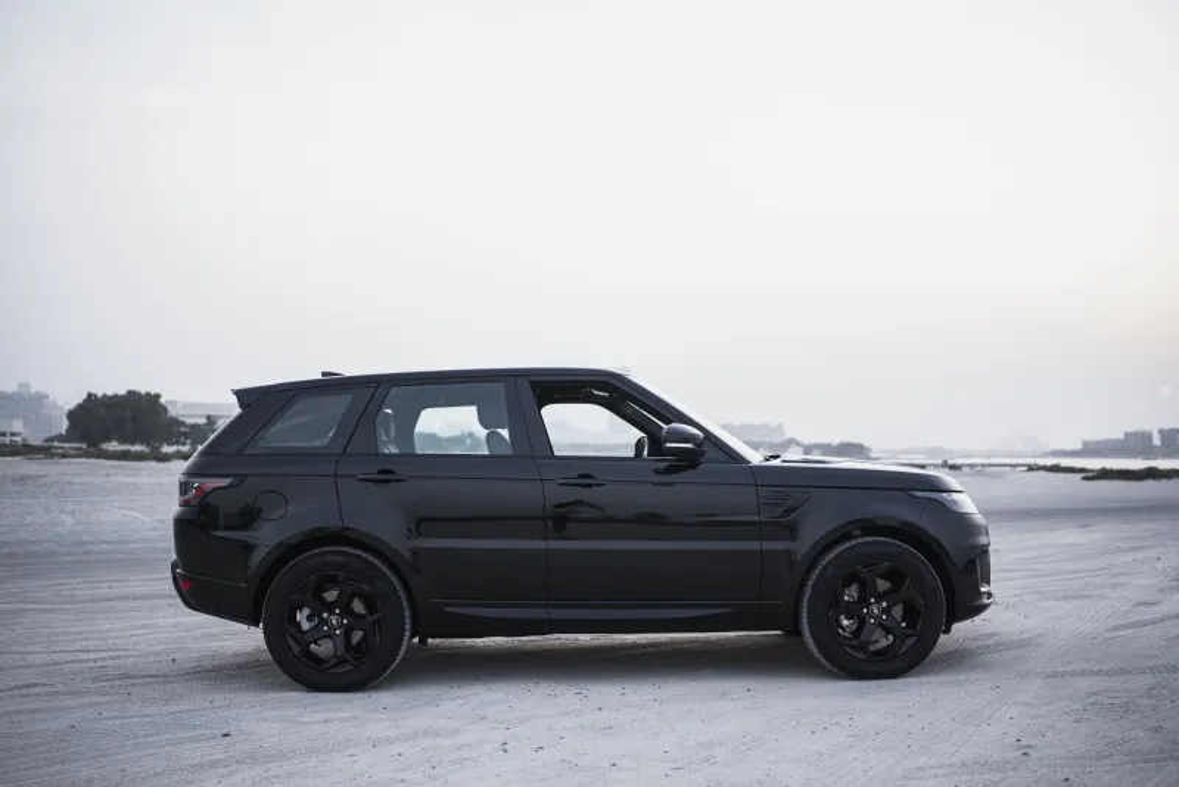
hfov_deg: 54.4
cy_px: 394
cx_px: 590
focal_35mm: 35
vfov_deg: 37.9
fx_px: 1147
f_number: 1.4
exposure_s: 1/250
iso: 125
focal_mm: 35
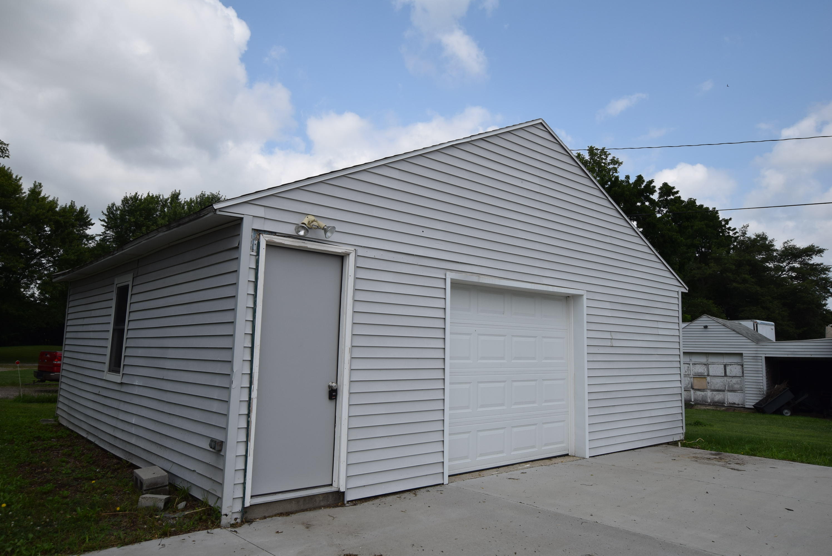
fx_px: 590
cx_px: 416
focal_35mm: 26
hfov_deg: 70.4
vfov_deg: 50.5
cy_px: 278
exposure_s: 1/400
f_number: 10
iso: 200
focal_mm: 17
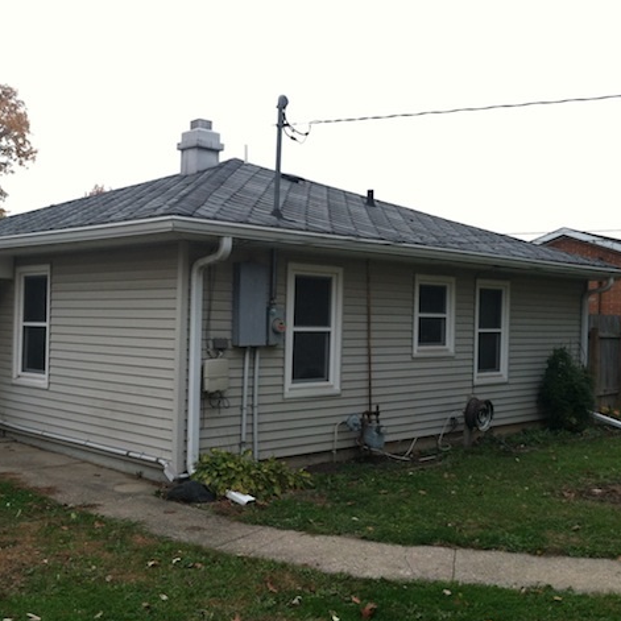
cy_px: 314
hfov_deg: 40.0
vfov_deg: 40.0
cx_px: 273
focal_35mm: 42
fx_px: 852
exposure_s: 1/181
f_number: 2.8
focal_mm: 3.85
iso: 80
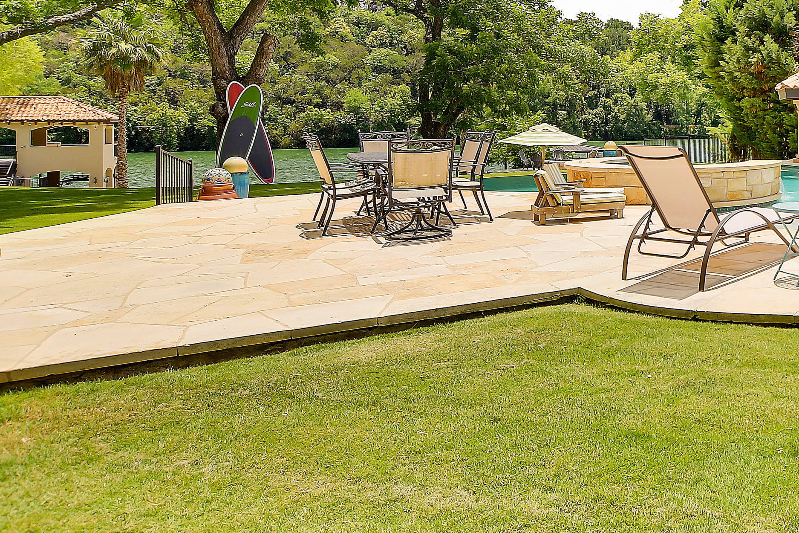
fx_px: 710
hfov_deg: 47.3
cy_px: 106
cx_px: 823
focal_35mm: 32
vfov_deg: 39.5
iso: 100
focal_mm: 10
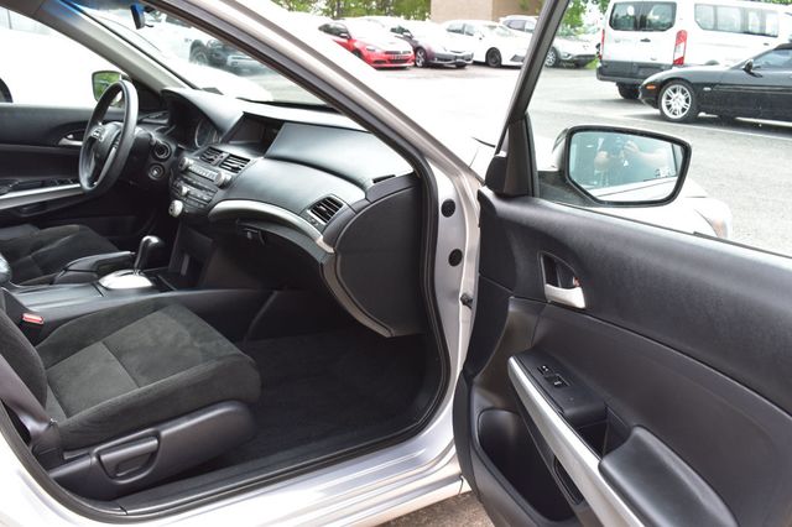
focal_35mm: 34
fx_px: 759
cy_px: 264
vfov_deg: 38.3
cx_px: 396
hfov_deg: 55.1
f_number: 9
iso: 400
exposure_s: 1/100
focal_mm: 23
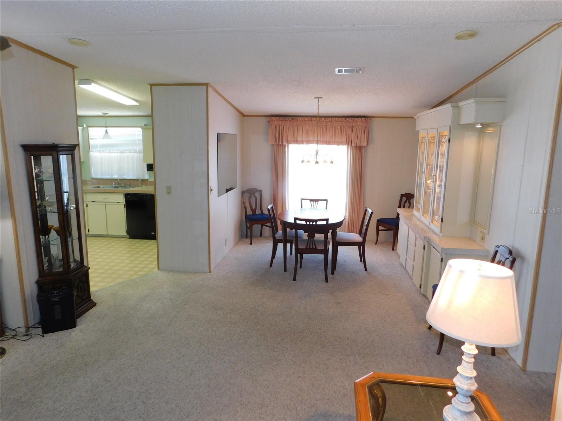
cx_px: 281
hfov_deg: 73.9
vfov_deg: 58.9
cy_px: 210
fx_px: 373
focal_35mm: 23
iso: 200
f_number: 3
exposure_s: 1/30
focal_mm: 4
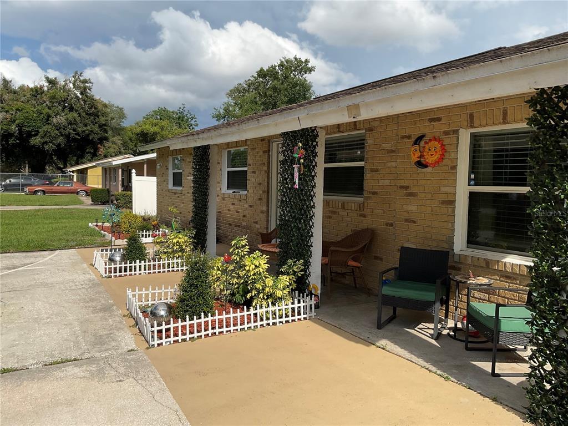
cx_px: 284
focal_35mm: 29
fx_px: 476
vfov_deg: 48.2
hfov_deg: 61.7
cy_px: 213
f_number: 1.8
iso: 16
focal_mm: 3
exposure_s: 1/2141
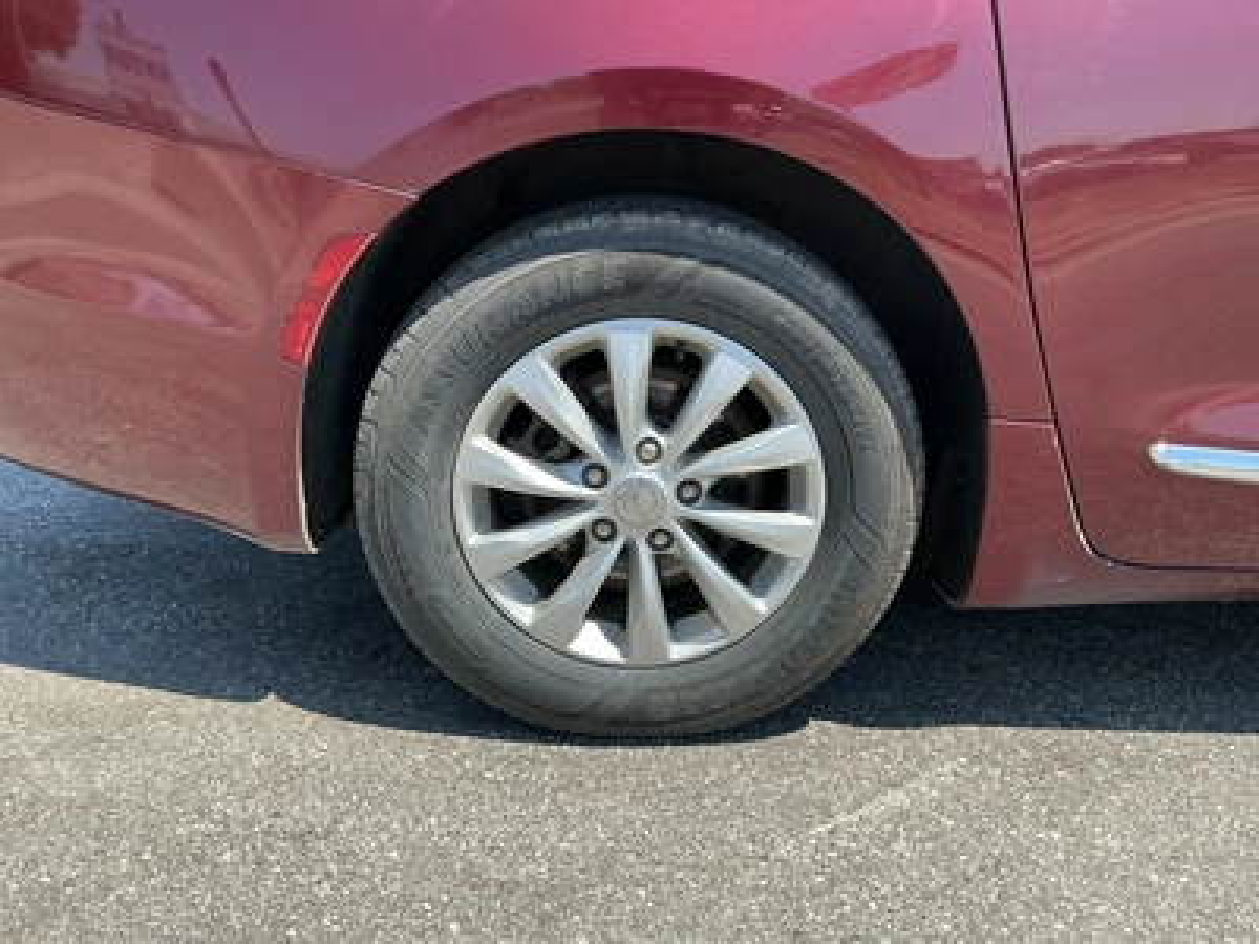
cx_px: 630
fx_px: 1018
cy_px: 472
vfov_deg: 49.7
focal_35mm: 28
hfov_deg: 63.4
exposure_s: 1/700
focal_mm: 3
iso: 25
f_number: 1.8
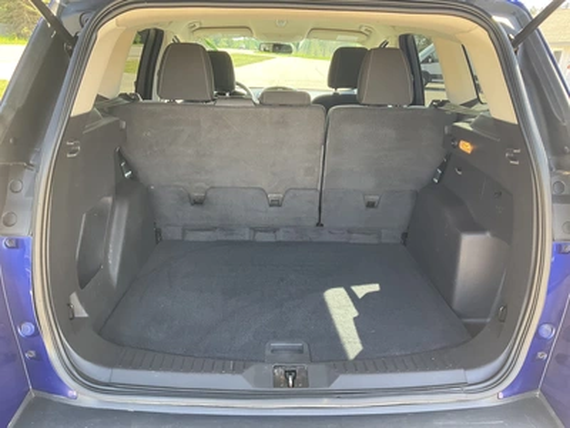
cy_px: 214
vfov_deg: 48.2
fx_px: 478
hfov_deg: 61.7
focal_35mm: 29
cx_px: 285
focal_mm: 3
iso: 50
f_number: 1.8
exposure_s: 1/122
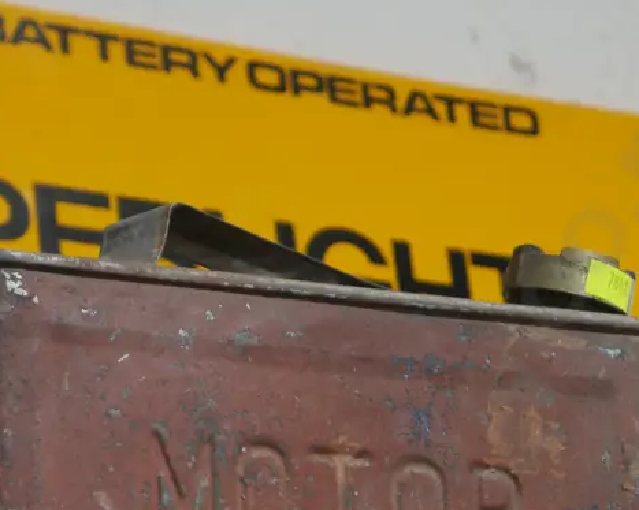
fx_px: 3402
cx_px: 289
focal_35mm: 180
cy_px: 644
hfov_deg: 10.7
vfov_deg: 8.5
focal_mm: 42
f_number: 5.6
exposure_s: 1/100
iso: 1600
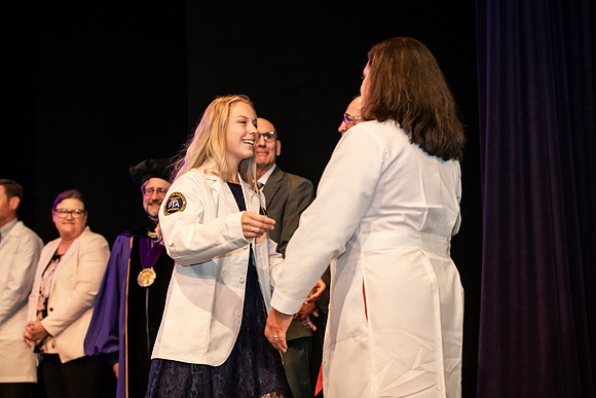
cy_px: 199
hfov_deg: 27.0
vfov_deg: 18.2
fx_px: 1242
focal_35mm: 75
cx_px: 298
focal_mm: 75
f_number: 3.5
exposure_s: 1/200
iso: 3200
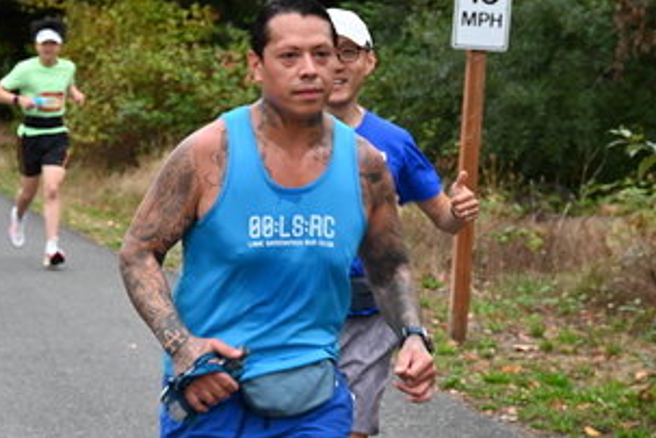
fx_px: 2314
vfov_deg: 10.8
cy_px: 131
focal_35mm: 127
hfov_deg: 16.1
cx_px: 323
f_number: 6
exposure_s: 1/125
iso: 560
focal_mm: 70
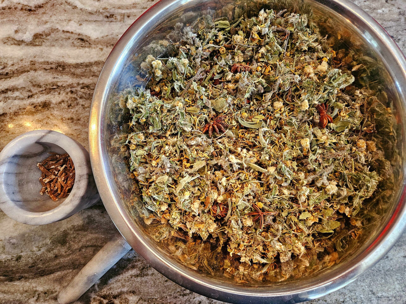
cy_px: 152
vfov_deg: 58.9
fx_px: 270
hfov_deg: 73.9
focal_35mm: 23
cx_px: 203
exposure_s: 1/120
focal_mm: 5.4
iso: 640
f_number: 1.8
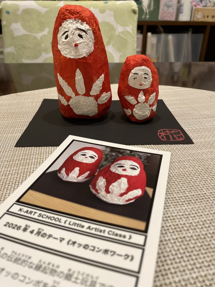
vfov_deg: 67.3
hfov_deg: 53.1
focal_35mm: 26
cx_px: 108
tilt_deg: -29.1
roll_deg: -0.2
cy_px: 144
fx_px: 215
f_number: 1.6
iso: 500
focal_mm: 4.2
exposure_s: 1/60
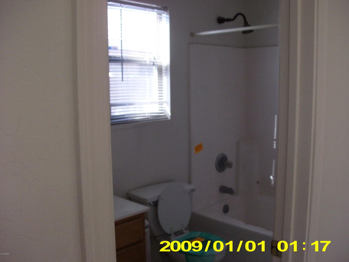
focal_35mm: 38
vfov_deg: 37.7
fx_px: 383
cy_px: 131
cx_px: 174
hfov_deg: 49.0
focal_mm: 6.3
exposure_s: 1/60
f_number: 3.1
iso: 125
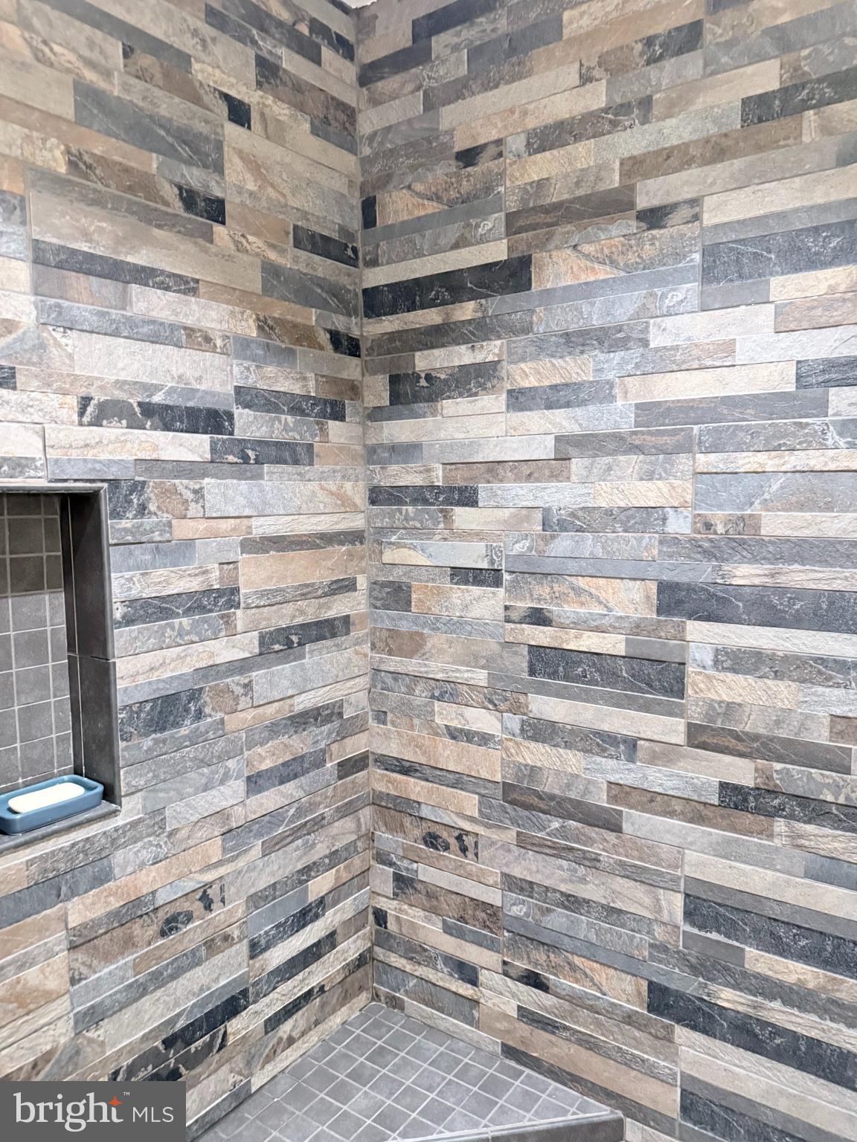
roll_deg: +0.0
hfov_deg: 56.8
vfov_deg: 71.6
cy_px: 571
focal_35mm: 24
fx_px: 792
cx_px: 428
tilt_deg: -4.7
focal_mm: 6.76
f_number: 1.78
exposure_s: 1/60
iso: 640
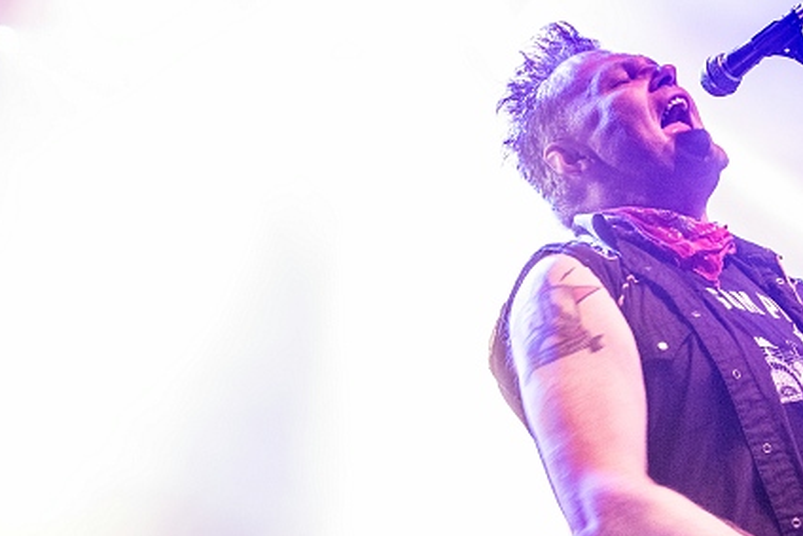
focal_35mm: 119
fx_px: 2655
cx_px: 672
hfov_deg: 17.0
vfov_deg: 11.5
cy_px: 327
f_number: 2.8
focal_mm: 70
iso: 4000
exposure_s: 1/50
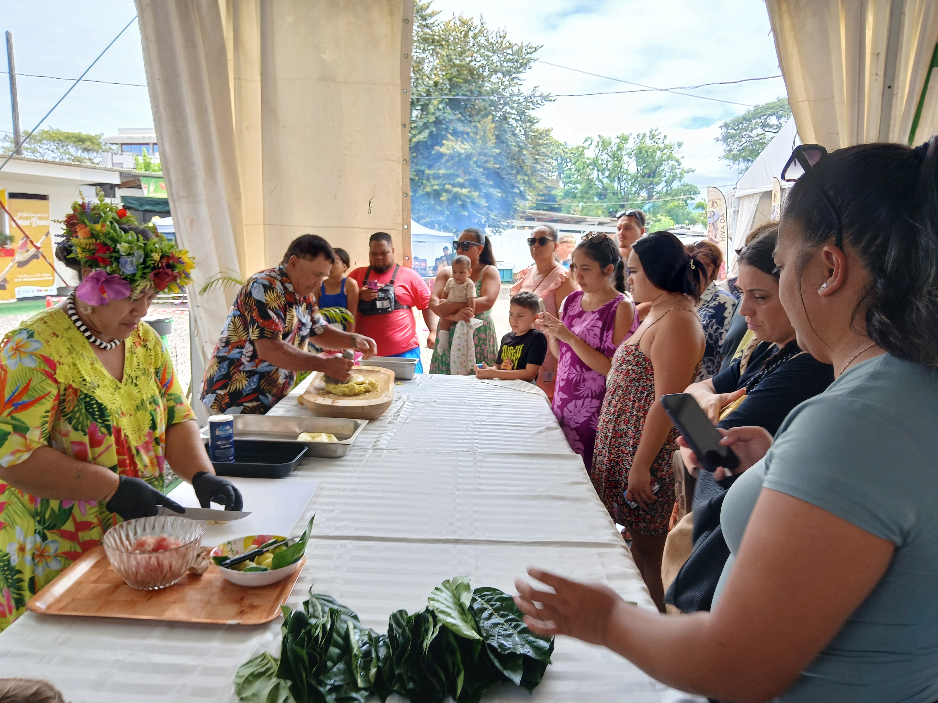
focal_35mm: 26
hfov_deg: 67.3
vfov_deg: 53.1
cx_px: 469
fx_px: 705
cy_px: 352
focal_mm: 3.98
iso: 20
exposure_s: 1/60
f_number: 1.8
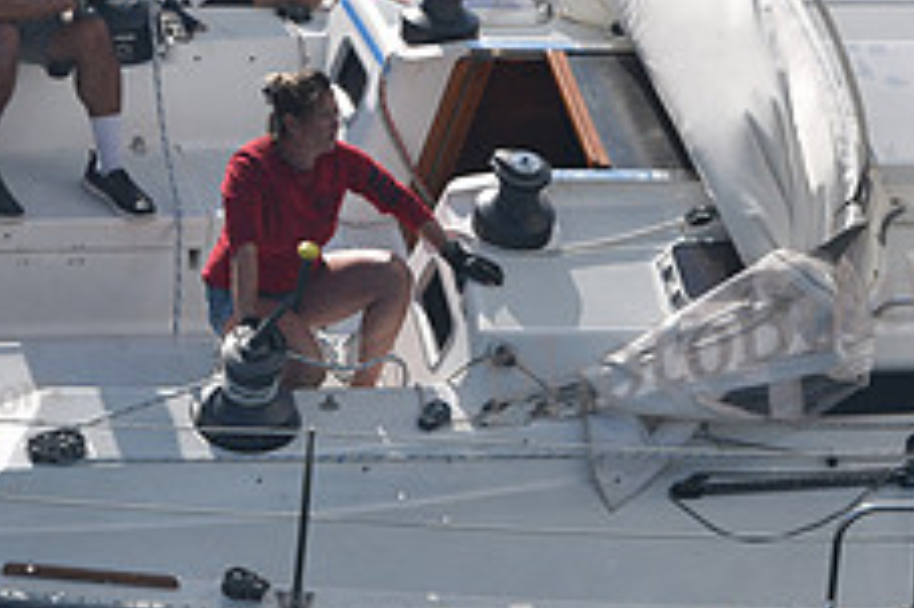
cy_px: 179
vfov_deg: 3.1
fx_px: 11340
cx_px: 274
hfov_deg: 4.6
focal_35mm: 447
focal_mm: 175
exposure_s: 1/1000
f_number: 6.3
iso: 250
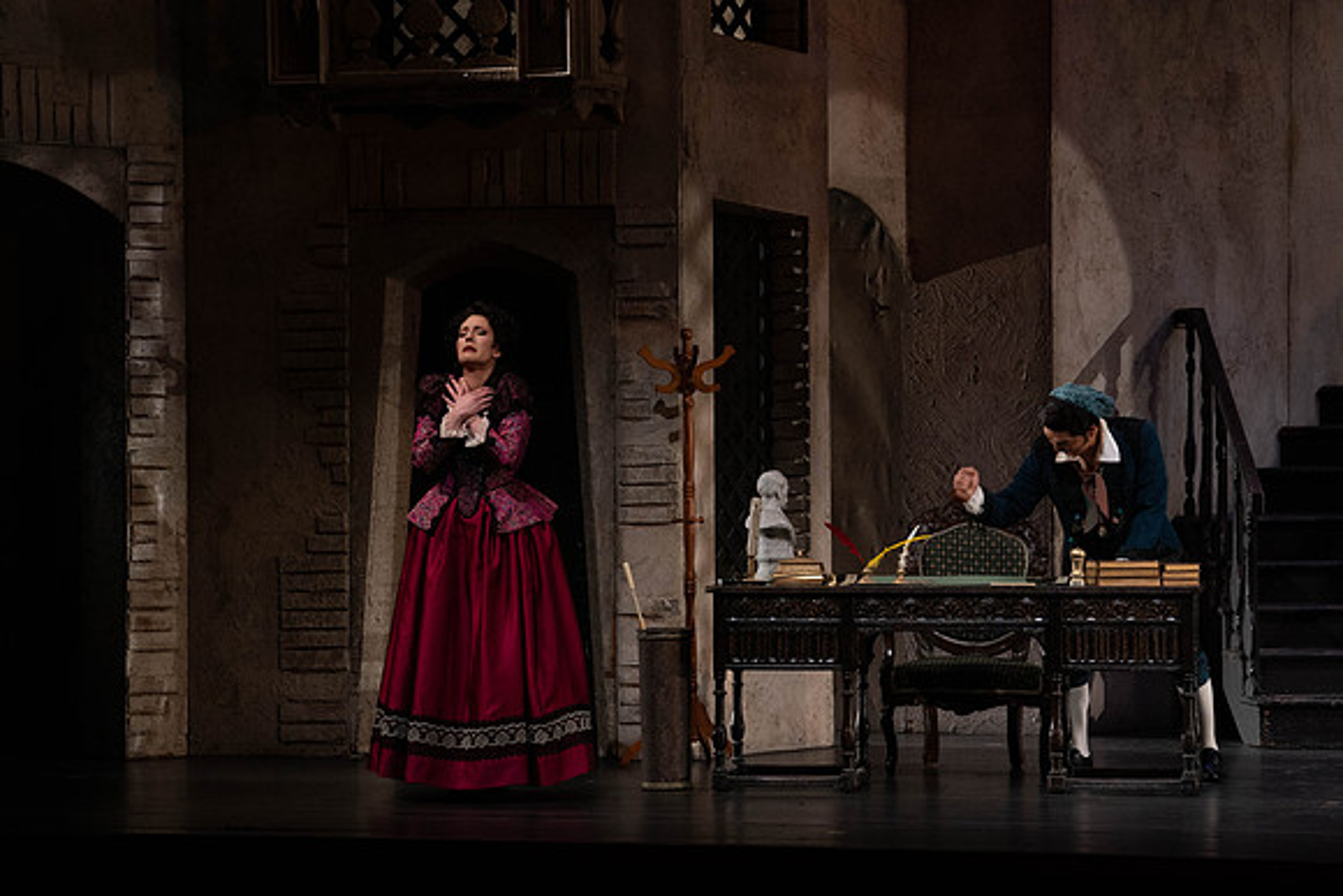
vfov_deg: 9.6
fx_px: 5336
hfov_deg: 14.3
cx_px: 672
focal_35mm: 143
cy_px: 448
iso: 3200
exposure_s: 1/250
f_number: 9
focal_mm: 143
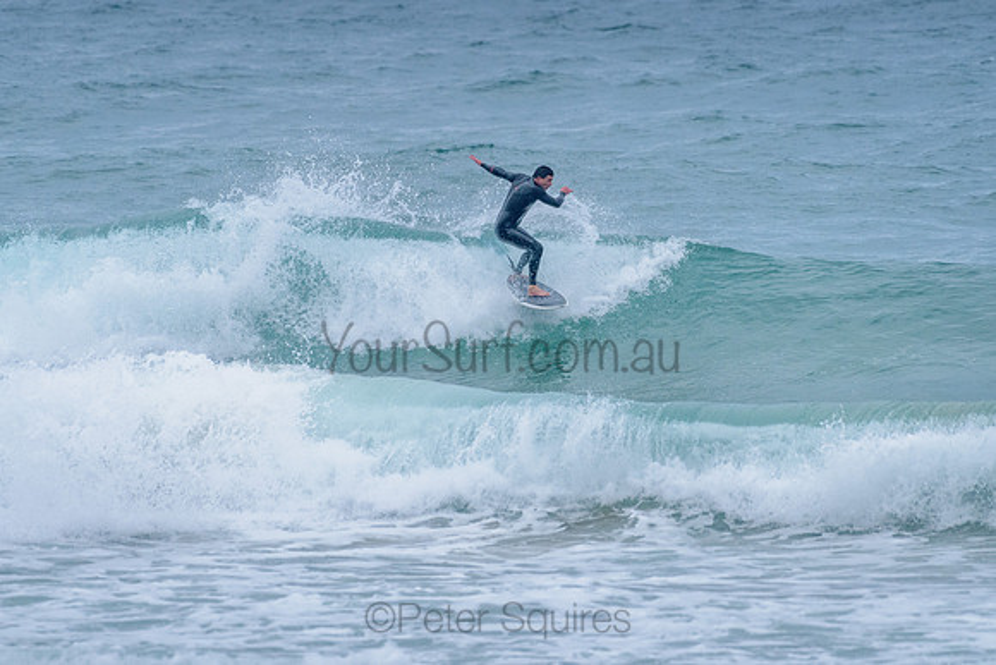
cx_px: 499
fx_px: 16957
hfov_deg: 3.4
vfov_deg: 2.2
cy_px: 258
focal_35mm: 613
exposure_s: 1/2000
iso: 1800
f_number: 5.6
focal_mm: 500
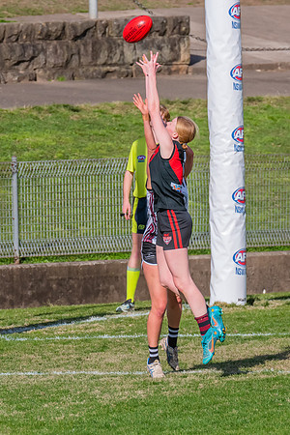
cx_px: 194
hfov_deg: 1.7
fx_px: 9902
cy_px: 270
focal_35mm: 820
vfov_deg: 2.5
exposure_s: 1/2000
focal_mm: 420
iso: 800
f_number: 8
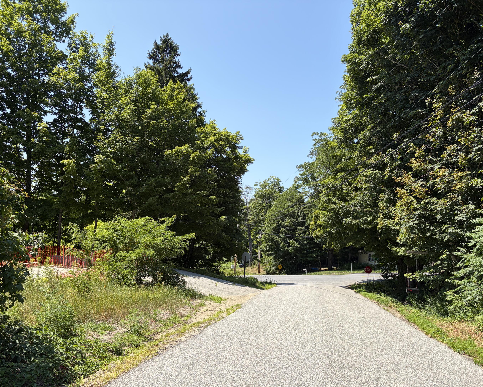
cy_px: 200
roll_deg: -4.0
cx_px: 219
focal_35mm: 28
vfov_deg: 51.5
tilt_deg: +4.8
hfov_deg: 62.1
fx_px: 400
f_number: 1.6
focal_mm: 5.96
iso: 50
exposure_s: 1/2364
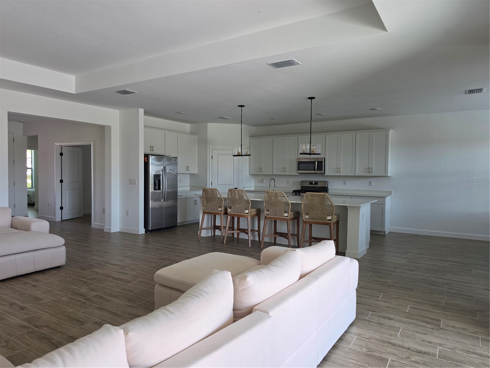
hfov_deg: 73.9
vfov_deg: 58.9
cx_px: 245
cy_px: 184
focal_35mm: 23
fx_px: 326
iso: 100
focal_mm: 6.5
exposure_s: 1/120
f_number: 1.4
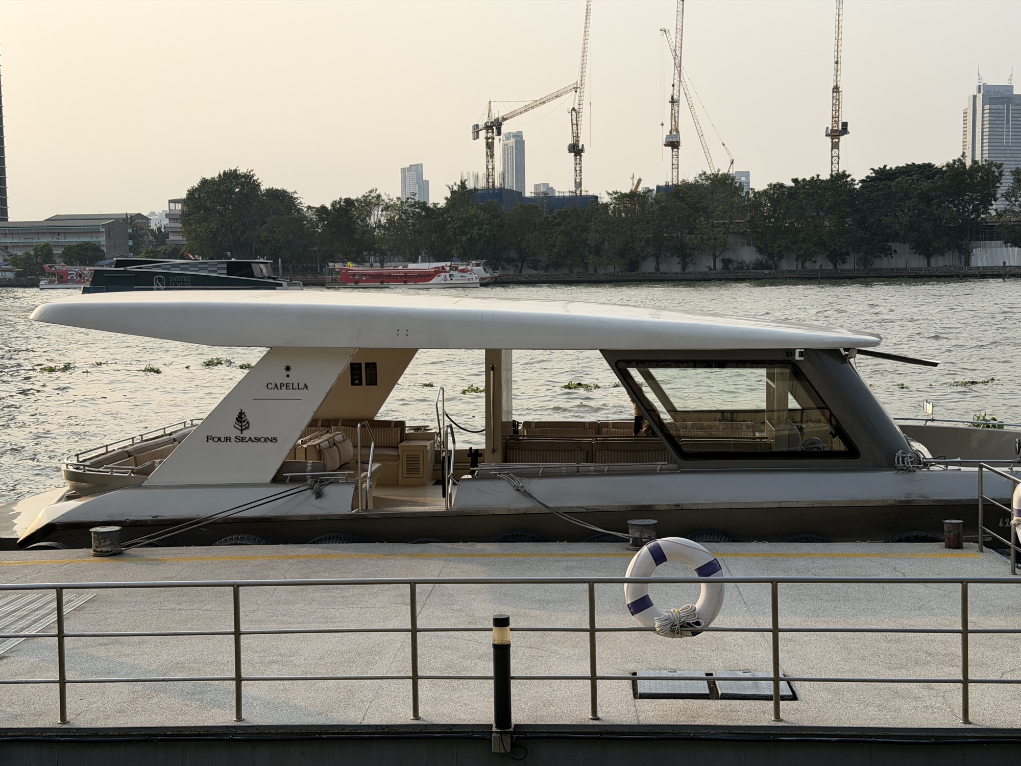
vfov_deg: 30.3
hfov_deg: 39.7
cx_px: 510
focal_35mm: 48
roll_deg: +0.8
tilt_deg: -4.8
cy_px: 383
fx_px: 1416
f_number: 1.78
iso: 64
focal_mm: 6.76
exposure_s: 1/3891
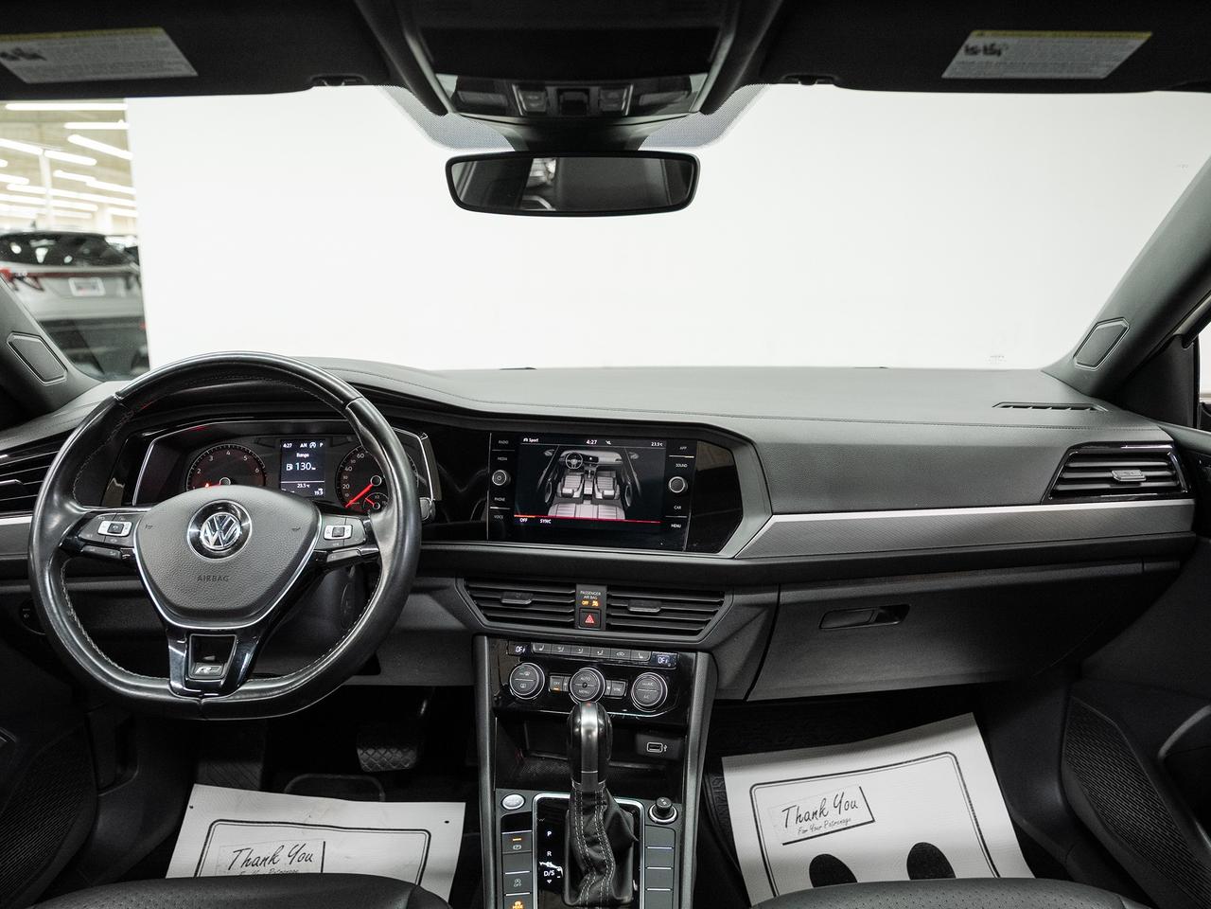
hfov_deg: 66.8
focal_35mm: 26
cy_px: 455
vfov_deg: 52.7
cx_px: 617
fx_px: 917
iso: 1000
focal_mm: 24
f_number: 4
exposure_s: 1/40
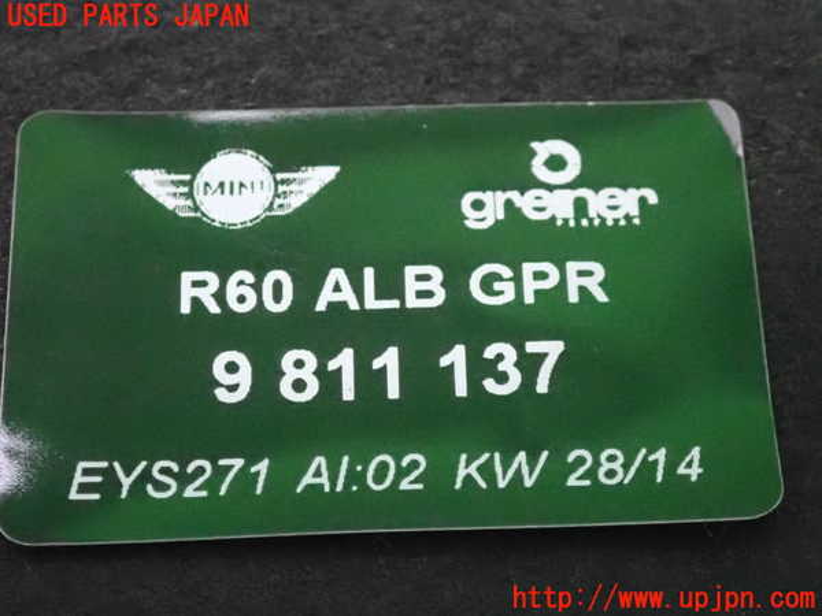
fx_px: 2375
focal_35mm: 100
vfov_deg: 14.8
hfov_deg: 19.6
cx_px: 411
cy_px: 308
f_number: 4.9
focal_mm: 18
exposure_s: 1/50
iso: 6400
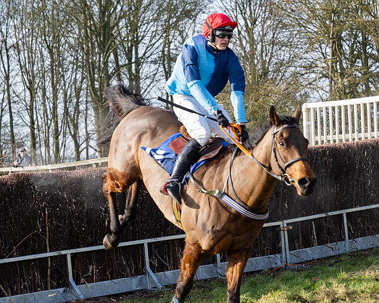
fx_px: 1327
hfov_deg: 16.2
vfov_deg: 13.0
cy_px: 152
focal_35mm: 118
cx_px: 228
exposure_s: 1/1600
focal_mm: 70
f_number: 4
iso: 400
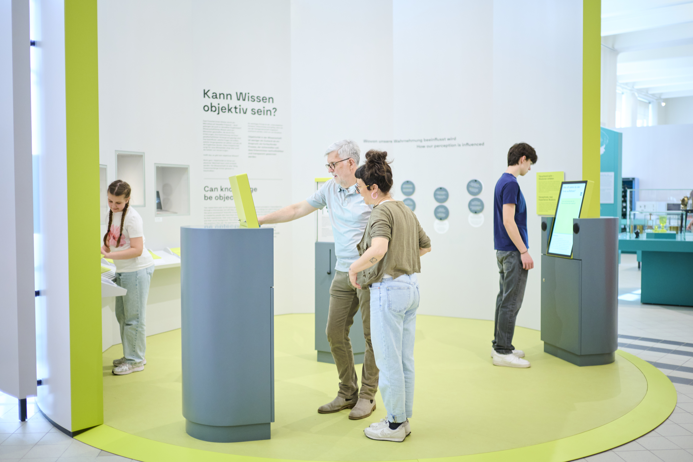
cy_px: 231
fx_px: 674
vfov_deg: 37.9
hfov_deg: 54.4
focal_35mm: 35
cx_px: 346
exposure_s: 1/250
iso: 800
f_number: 1.4
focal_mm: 35
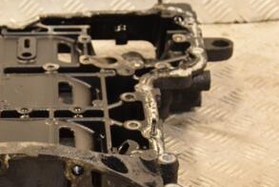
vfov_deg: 10.0
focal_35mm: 138
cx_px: 50
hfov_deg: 14.7
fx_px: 1071
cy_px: 109
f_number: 4.8
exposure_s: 1/100
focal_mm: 45
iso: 800
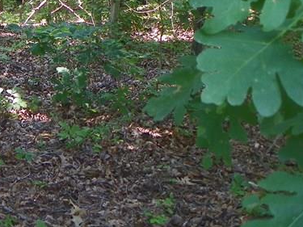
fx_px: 621
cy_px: -68
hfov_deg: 24.1
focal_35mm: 71
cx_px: -89
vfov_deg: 19.2
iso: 64
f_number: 2.8
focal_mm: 4.6
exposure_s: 1/30
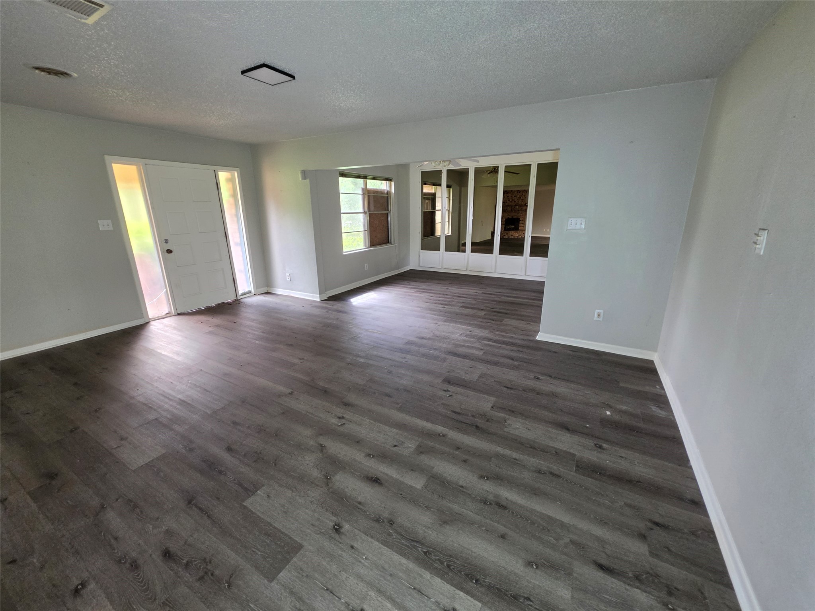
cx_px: 408
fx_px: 306
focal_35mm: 13
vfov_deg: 89.9
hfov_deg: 106.2
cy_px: 306
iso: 250
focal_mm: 2.2
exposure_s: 1/60
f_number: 1.9
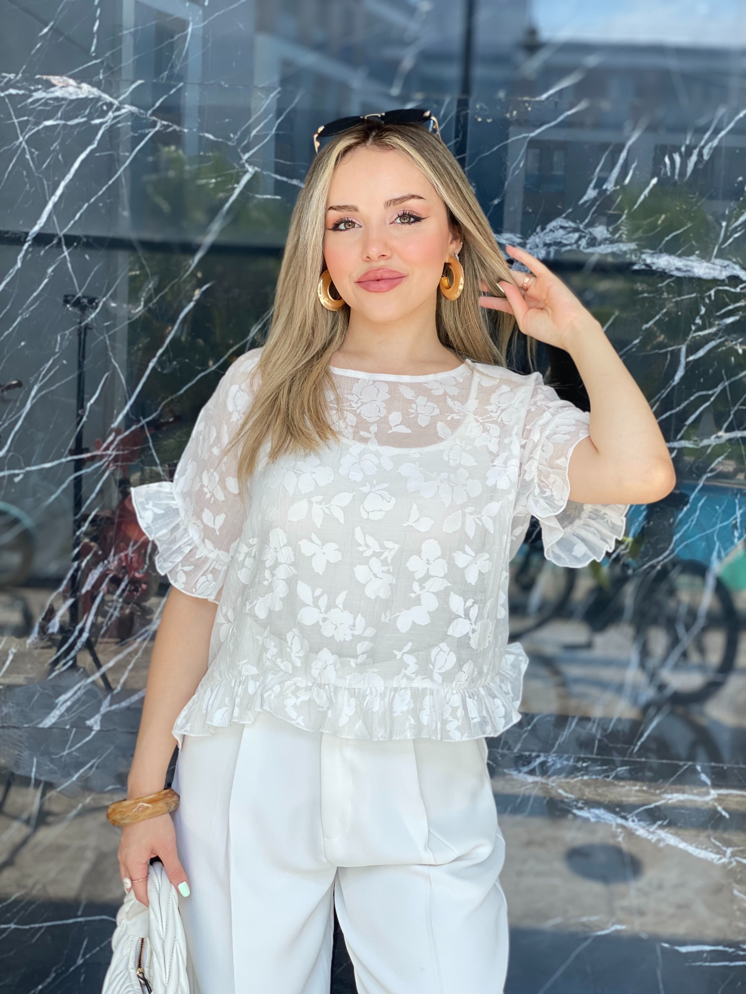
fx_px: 1494
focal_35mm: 52
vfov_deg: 36.8
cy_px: 497
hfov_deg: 28.0
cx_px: 373
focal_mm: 6
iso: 25
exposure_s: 1/122
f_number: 2
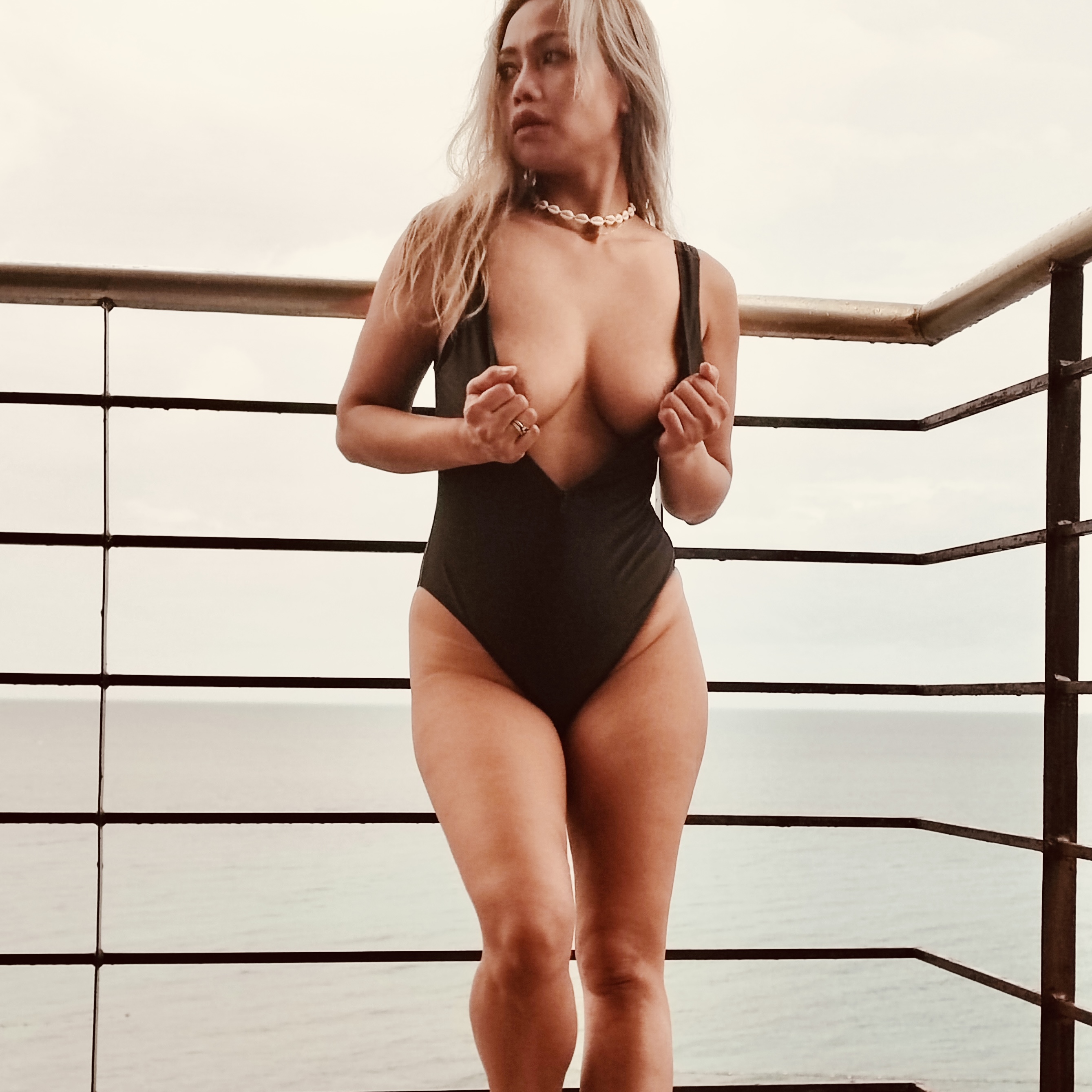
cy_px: 662
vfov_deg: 49.4
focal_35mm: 33
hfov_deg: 49.6
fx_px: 1178
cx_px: 481
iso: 652
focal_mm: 5.96
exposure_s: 1/120
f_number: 1.75
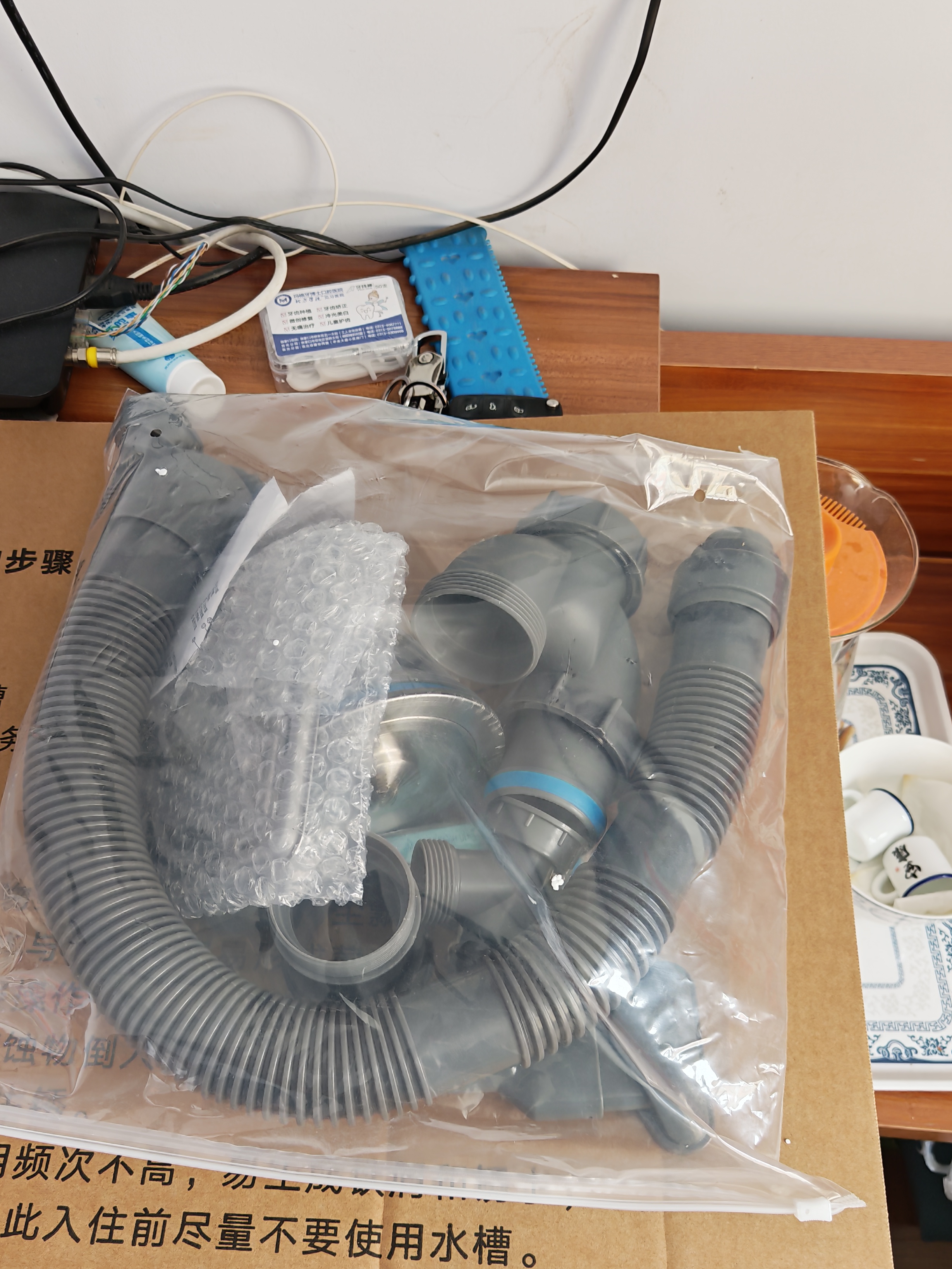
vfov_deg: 59.3
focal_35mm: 30
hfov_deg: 46.7
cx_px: 428
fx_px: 1100
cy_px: 785
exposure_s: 1/50
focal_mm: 6.67
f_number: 1.9
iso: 160
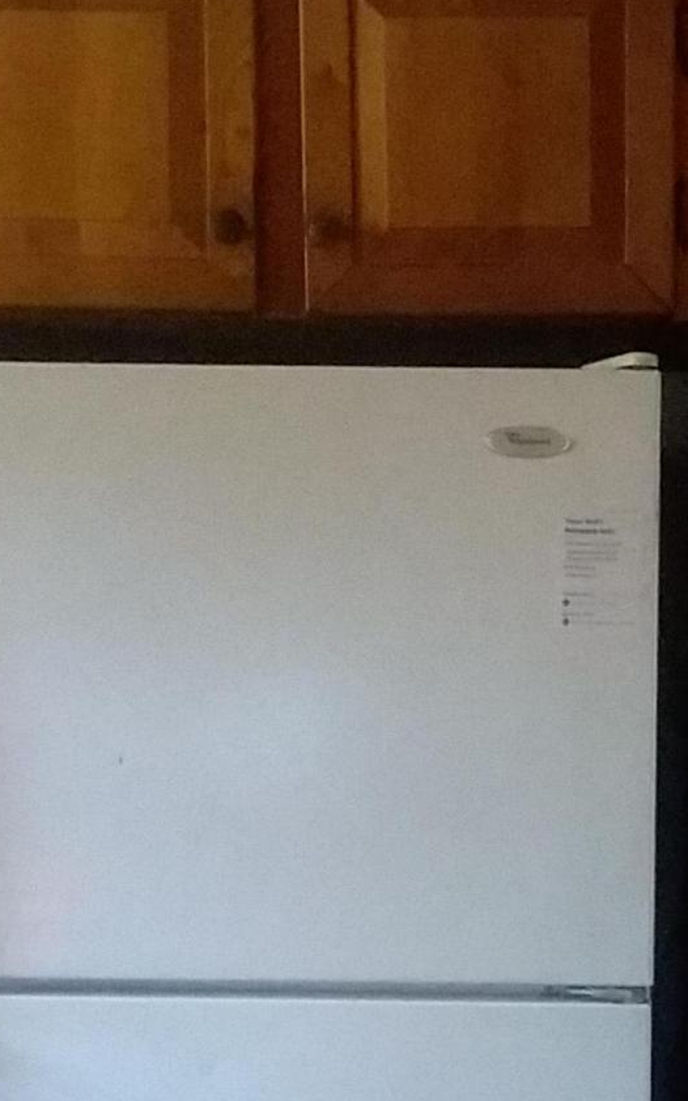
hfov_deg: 17.6
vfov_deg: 27.5
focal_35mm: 73
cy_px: 924
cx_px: 633
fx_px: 2191
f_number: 1.9
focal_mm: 2.47
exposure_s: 1/17
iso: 500
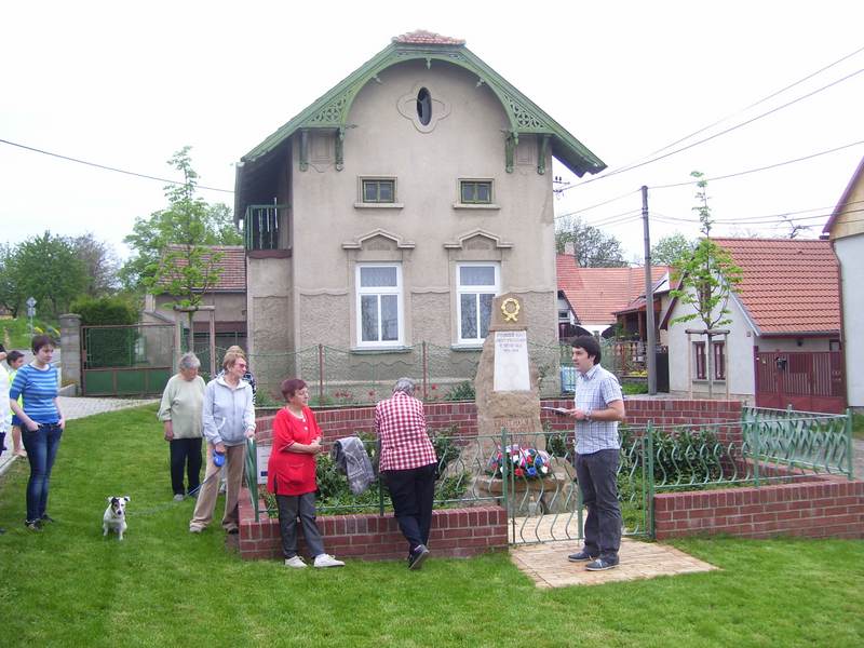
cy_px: 324
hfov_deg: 50.1
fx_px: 924
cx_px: 432
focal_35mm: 37
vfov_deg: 38.7
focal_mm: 6
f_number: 2.7
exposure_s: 1/125
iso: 80
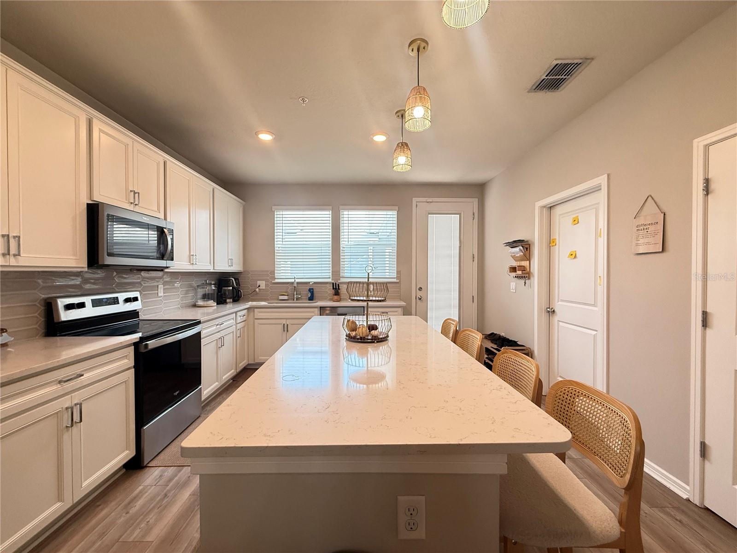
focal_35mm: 14
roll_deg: +0.2
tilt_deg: +0.0
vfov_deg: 85.7
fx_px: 298
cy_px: 276
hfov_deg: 102.1
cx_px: 368
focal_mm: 2.22
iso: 400
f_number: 2.2
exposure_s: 1/120
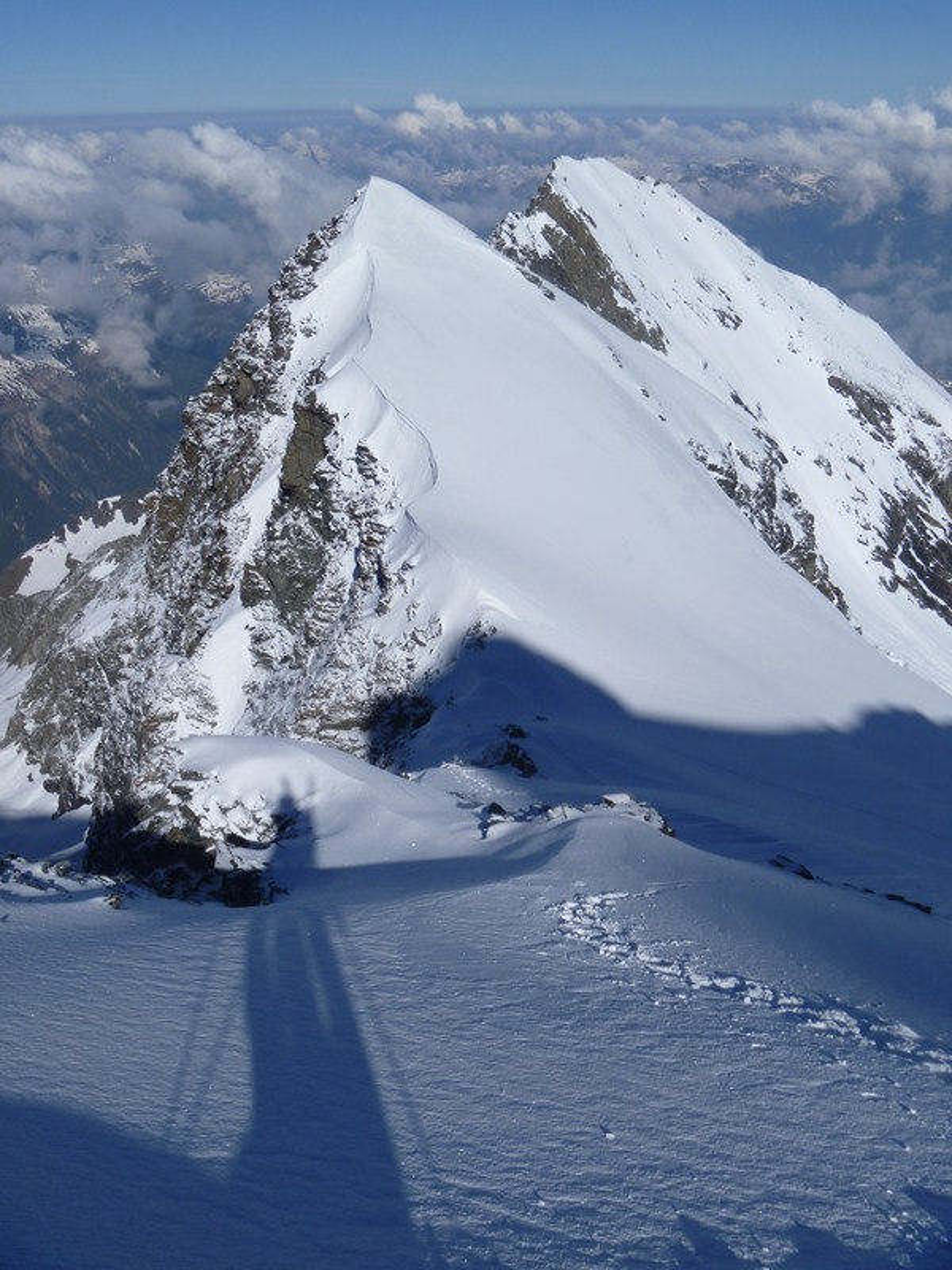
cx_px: 476
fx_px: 1283
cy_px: 635
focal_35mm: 35
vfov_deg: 52.6
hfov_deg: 40.7
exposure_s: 1/800
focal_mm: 6.3
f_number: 5.6
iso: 80
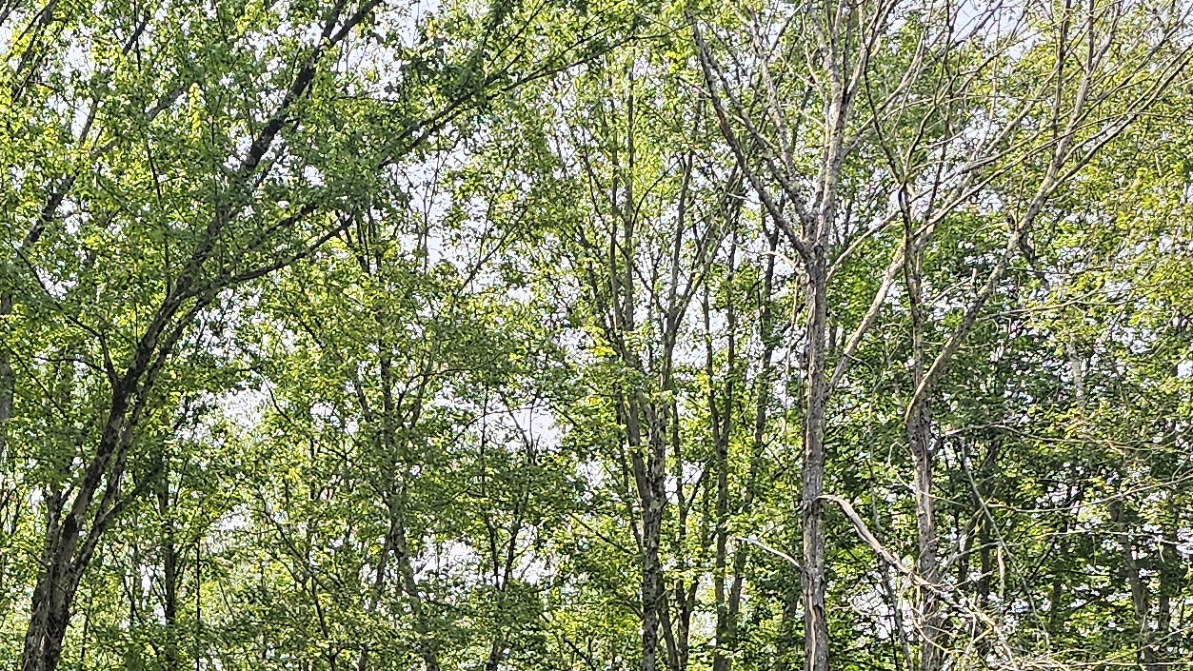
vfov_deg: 13.1
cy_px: 1345
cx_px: 182
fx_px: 2531
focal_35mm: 80
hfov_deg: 25.9
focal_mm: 6.3
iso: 20
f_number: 1.7
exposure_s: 1/180
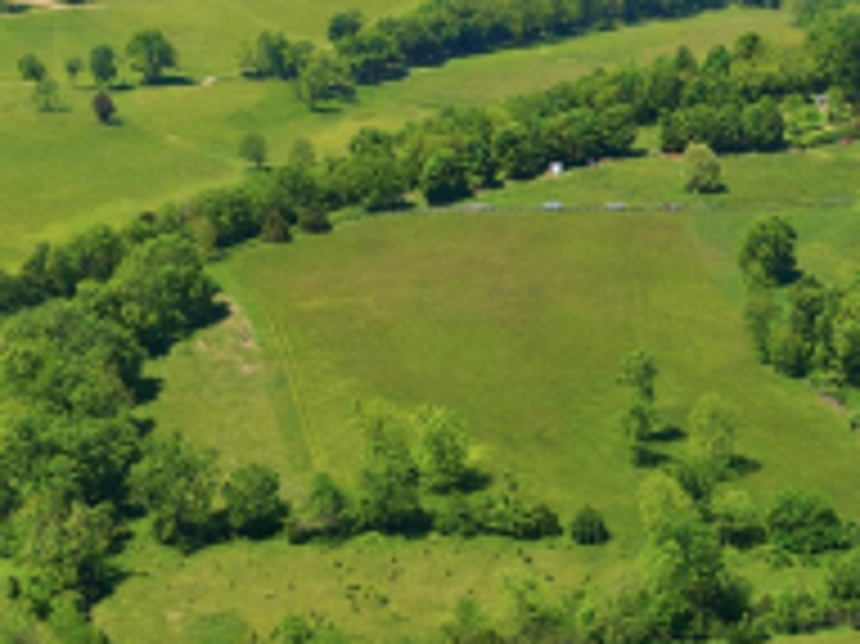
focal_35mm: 84
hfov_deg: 22.8
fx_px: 2086
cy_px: 896
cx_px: 745
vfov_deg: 16.4
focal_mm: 8.7
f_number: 1.8
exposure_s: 1/3000
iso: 120
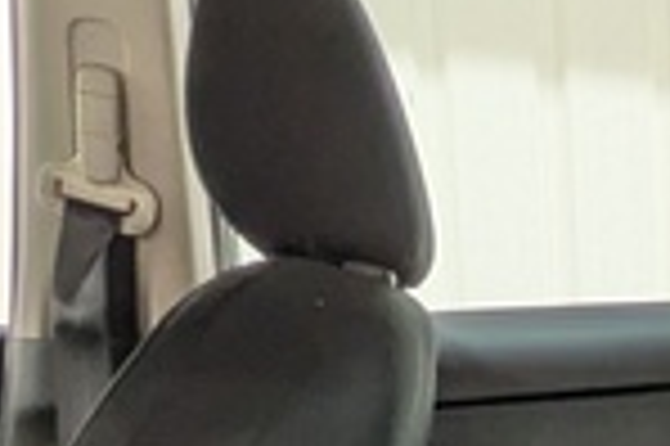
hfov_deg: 18.6
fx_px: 1859
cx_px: 926
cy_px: 919
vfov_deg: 12.0
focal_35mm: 100
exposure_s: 1/24
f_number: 2.2
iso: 81
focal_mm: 1.83
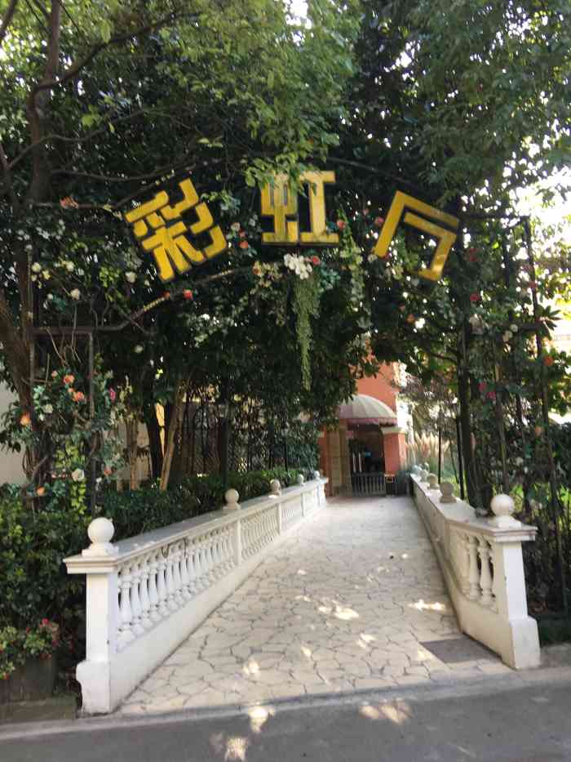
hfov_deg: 48.2
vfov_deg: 61.7
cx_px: 286
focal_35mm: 29
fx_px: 638
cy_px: 381
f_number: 2.2
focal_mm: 4.15
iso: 25
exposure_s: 1/50
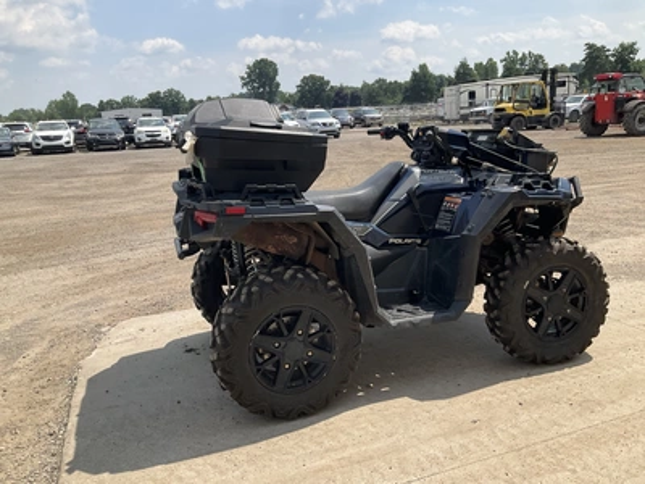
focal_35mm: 29
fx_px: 540
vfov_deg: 48.2
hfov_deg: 61.7
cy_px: 242
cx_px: 322
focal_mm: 3
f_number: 1.8
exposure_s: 1/1675
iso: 25
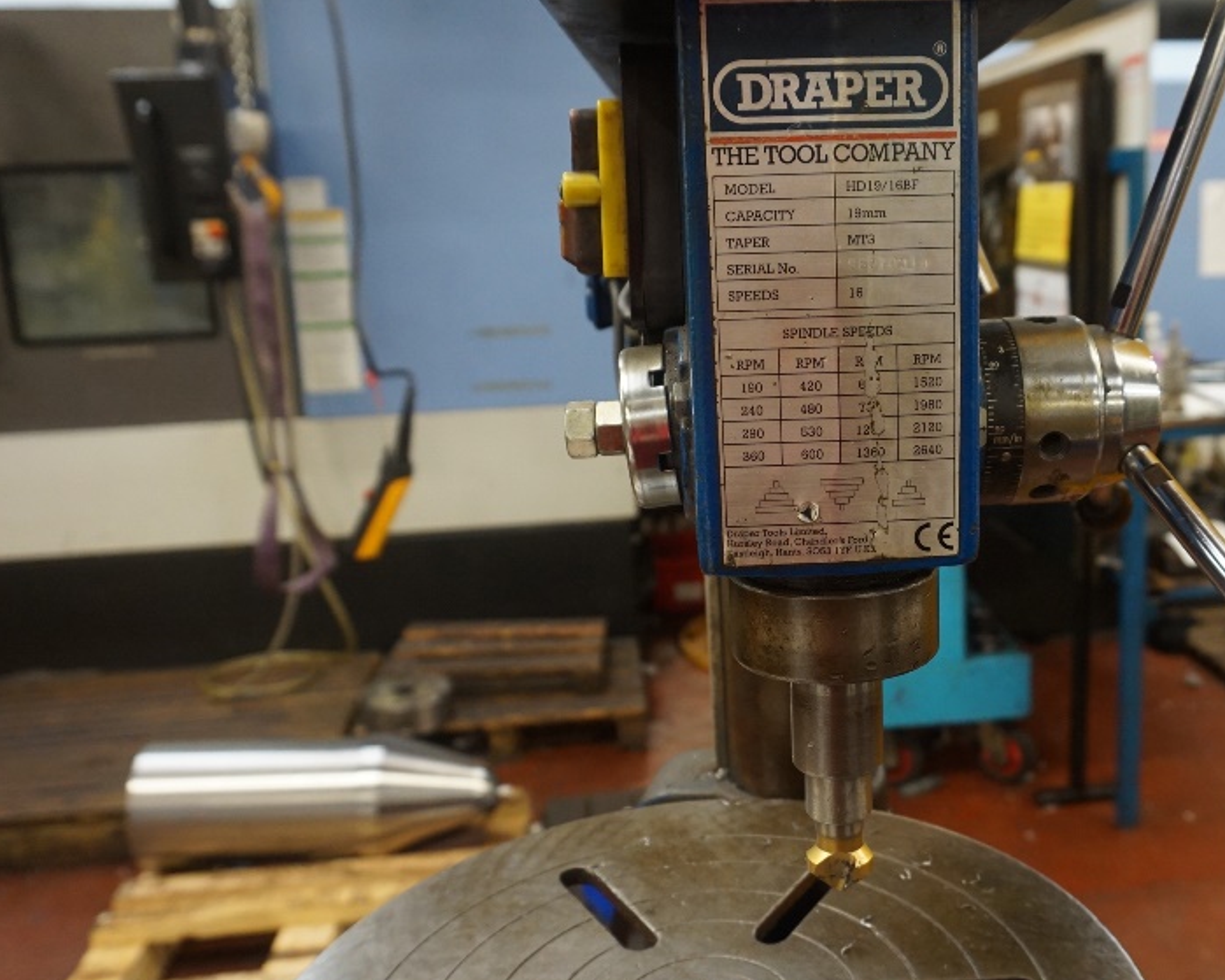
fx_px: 1196
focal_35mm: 33
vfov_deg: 44.5
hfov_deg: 53.4
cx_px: 792
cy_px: 483
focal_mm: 16
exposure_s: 1/60
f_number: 4
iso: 1000
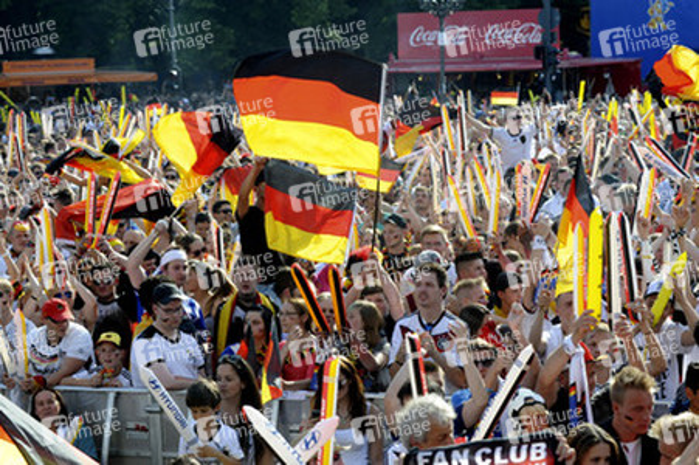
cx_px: 350
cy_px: 232
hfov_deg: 22.2
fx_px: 1785
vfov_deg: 14.8
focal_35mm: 92
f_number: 7.1
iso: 320
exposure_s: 1/500
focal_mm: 92
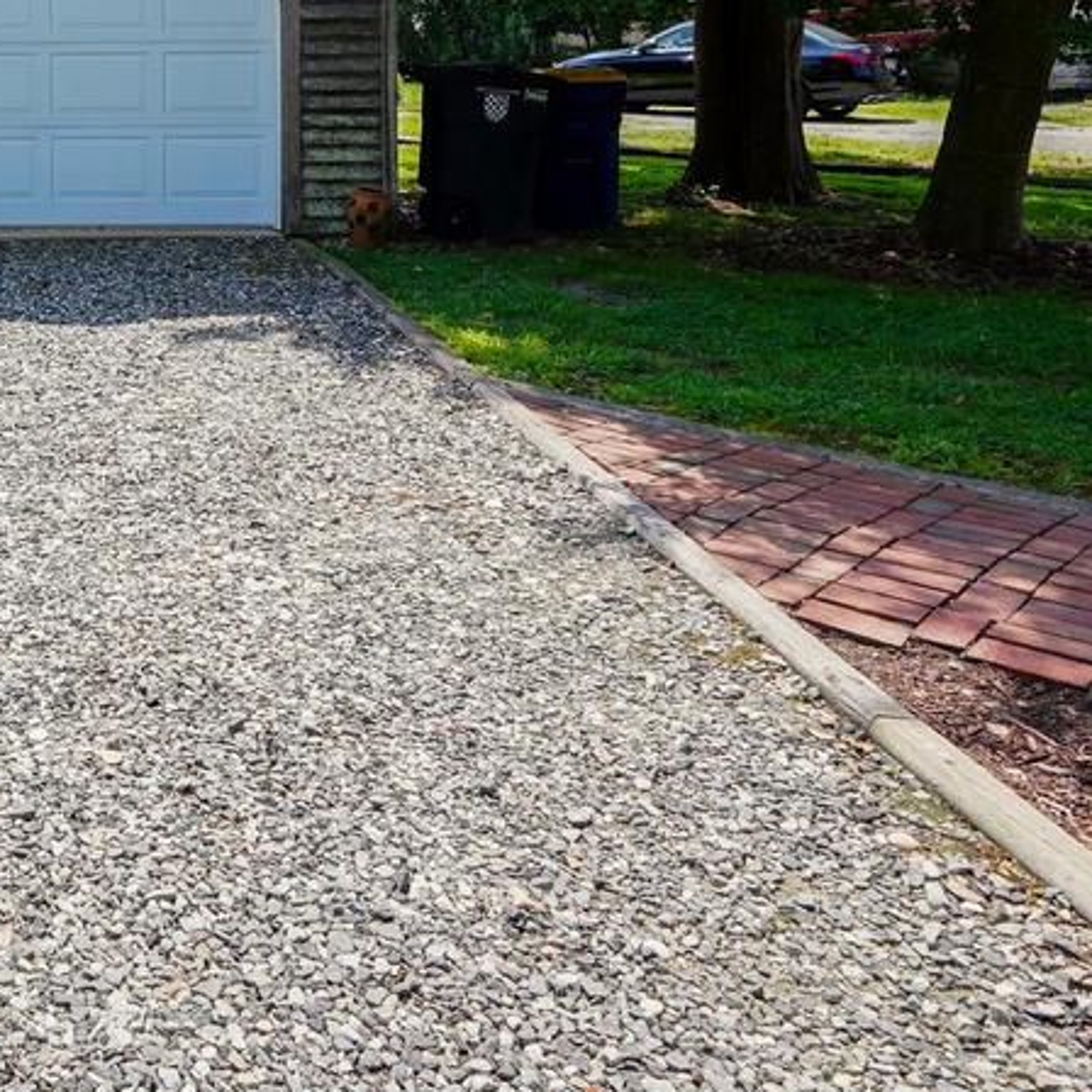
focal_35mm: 41
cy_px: 73
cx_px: 2
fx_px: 1463
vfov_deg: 37.7
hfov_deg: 36.8
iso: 100
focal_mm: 10
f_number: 5.6
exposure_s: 1/125
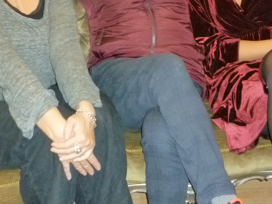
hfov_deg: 26.3
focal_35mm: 74
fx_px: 581
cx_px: 149
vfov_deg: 19.5
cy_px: 15
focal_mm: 5.2
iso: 500
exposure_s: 1/30
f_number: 3.3
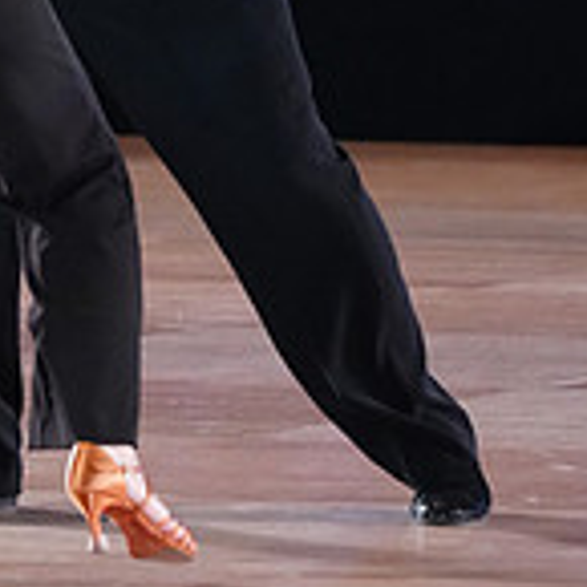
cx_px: 22
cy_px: -211
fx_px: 12317
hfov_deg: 2.7
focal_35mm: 642
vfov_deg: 2.7
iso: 5000
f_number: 4
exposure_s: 1/400
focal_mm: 189
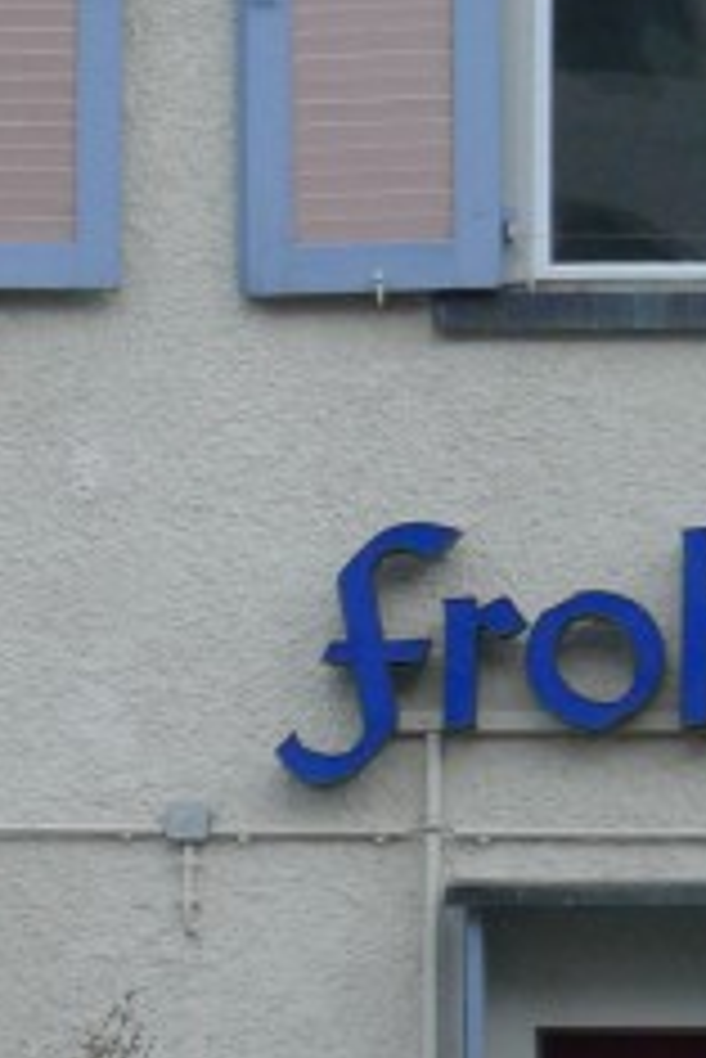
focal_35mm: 272
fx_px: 7989
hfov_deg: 5.1
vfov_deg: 7.6
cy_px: 711
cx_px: 684
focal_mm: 17.1
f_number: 3.2
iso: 400
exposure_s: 1/250
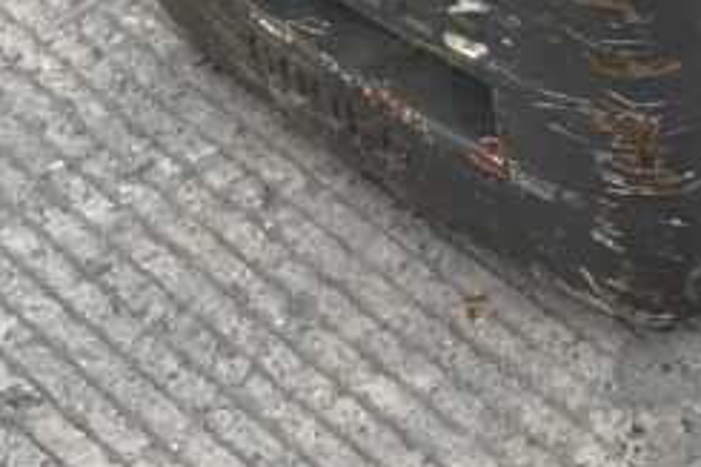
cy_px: -415
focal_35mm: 126
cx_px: 864
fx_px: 2452
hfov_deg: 15.6
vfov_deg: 10.2
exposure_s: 1/962
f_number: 1.8
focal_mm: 3
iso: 16
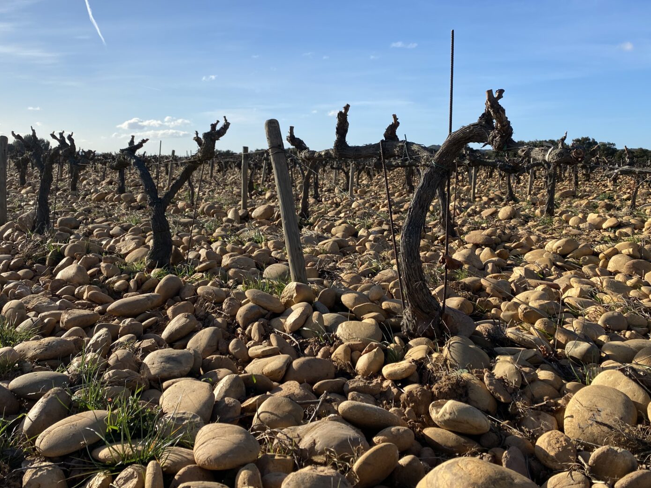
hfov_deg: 60.0
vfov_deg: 46.8
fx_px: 564
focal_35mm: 30
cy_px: 229
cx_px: 315
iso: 32
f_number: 1.8
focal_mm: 4.25
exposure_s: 1/2890
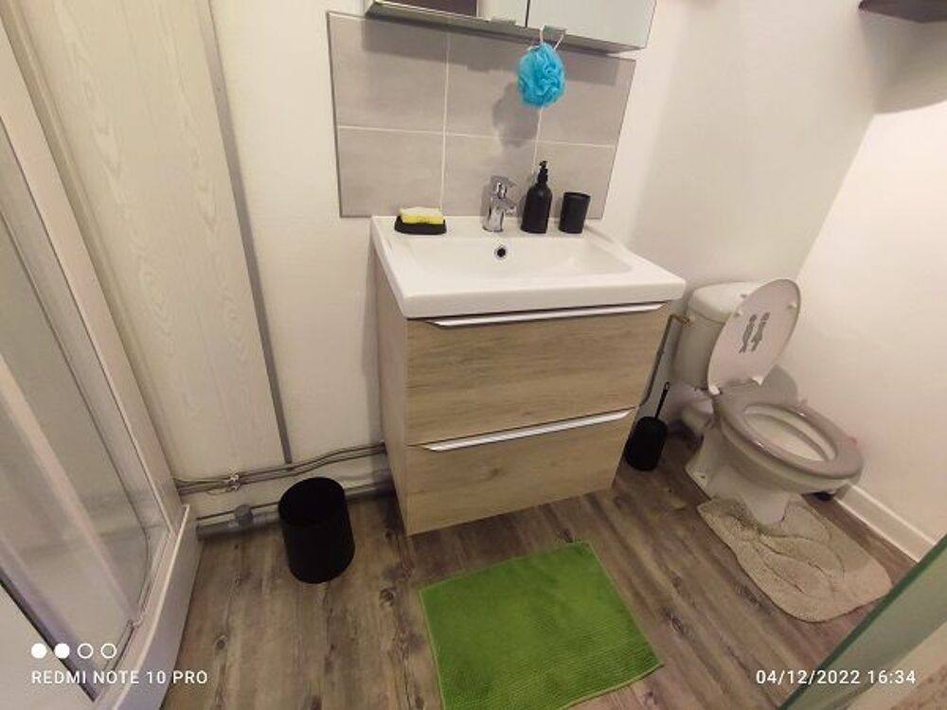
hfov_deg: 94.5
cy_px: 355
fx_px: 438
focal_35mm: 16
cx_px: 474
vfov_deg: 78.1
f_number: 2.2
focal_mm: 1.65
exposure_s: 1/33
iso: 582
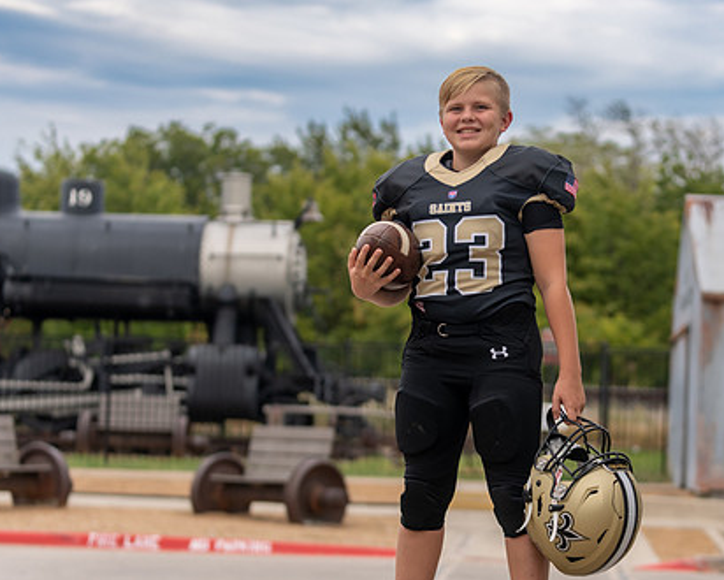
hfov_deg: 16.8
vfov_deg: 13.5
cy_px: 330
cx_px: 513
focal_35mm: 114
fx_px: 2444
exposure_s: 1/400
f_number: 2.8
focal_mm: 70
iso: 100
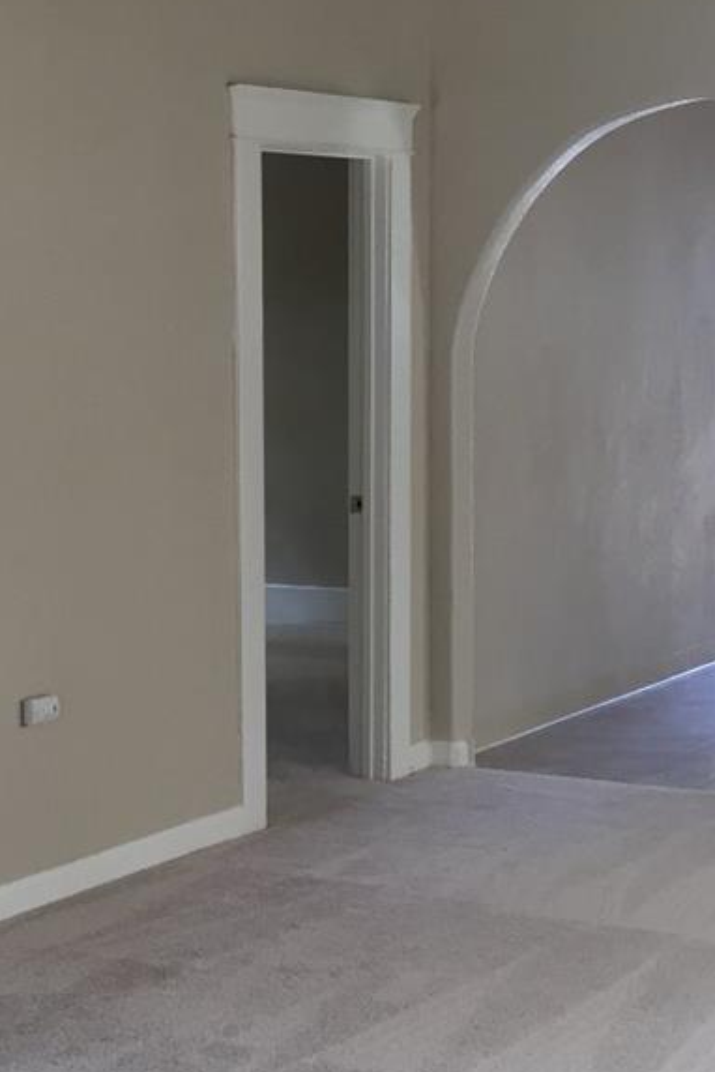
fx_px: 2353
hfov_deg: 16.8
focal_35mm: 79
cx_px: -36
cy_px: 638
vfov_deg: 25.6
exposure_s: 1/40
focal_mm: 4.15
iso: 32
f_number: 2.2
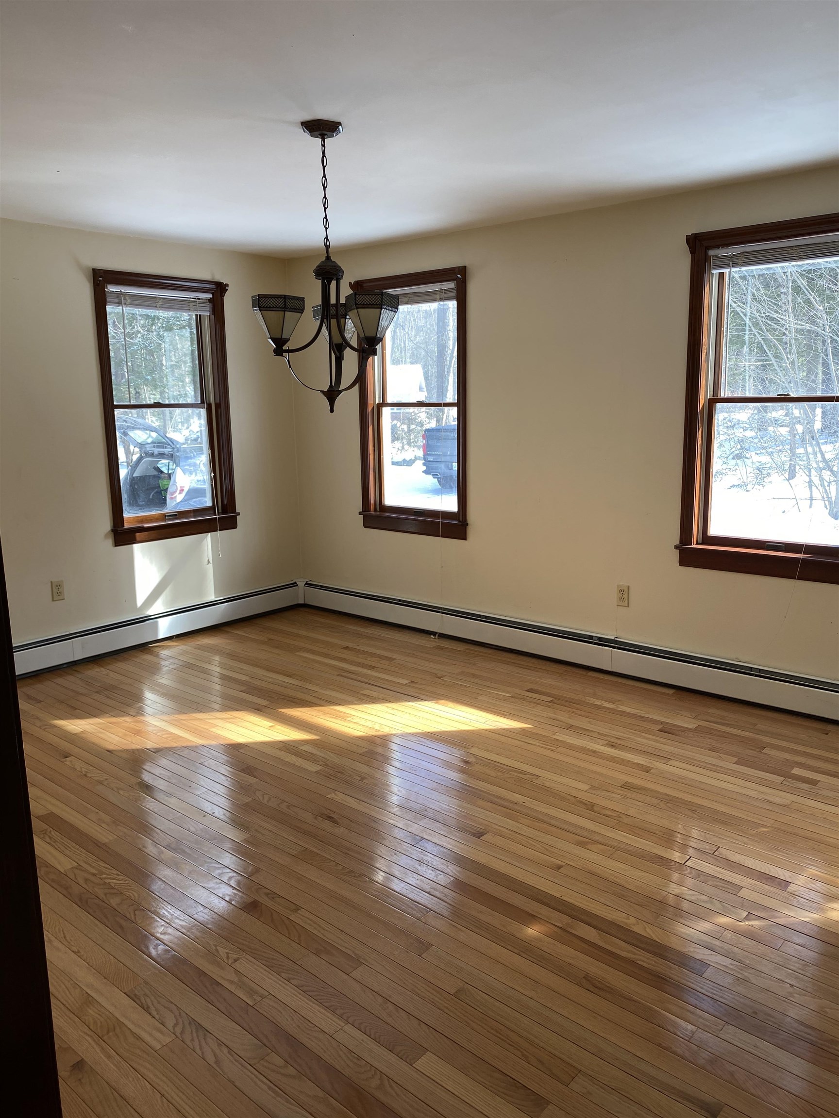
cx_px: 420
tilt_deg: -9.2
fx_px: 840
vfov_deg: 67.3
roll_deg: +1.6
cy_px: 559
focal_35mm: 26
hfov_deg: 53.1
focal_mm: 4.25
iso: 32
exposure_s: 1/141
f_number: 1.8
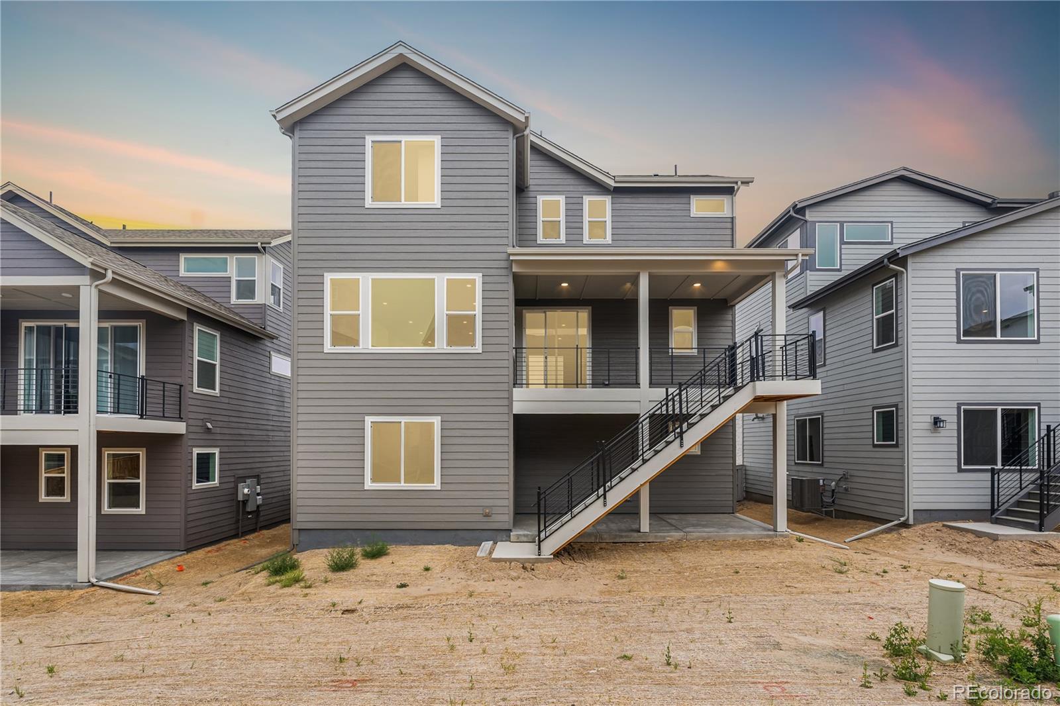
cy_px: 353
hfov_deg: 95.0
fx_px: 486
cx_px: 530
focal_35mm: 16
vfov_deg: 72.0
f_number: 8
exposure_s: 1/30
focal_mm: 16.5
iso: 160
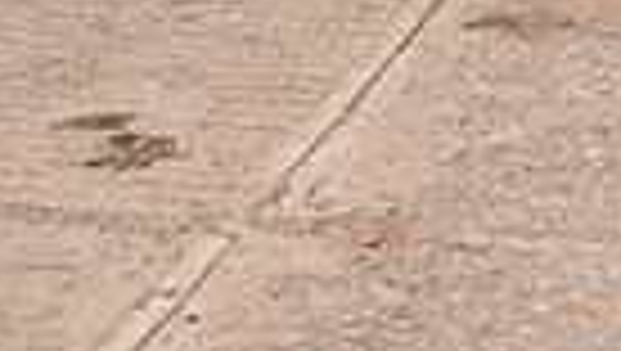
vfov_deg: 7.3
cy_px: -511
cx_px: 720
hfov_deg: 13.4
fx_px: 2572
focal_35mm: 156
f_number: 4.5
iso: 100
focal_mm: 35
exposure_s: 1/1000
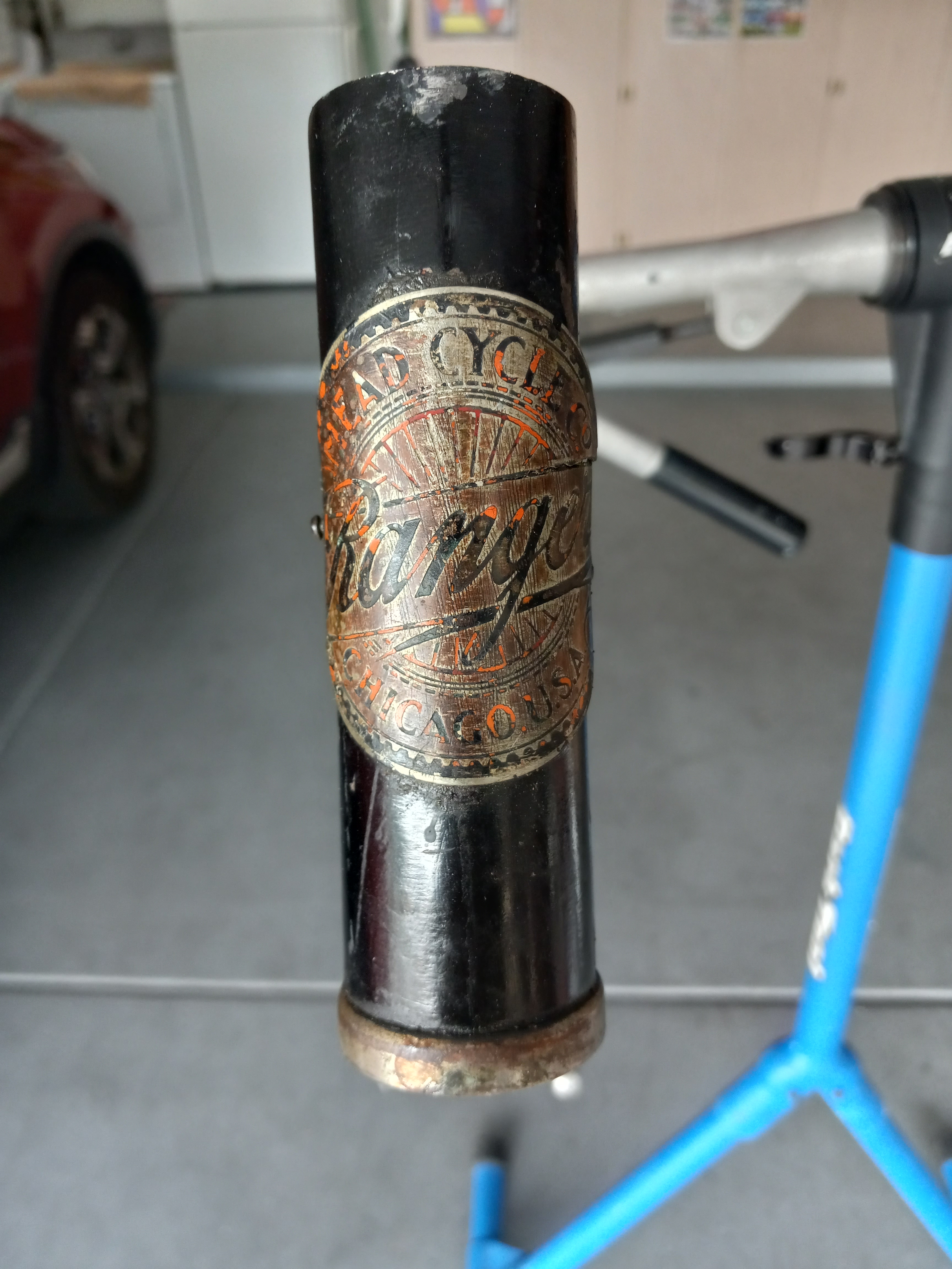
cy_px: 634
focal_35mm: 27
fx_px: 990
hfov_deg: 51.4
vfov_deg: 65.3
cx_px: 476
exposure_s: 1/60
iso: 100
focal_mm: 3.94
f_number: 1.8
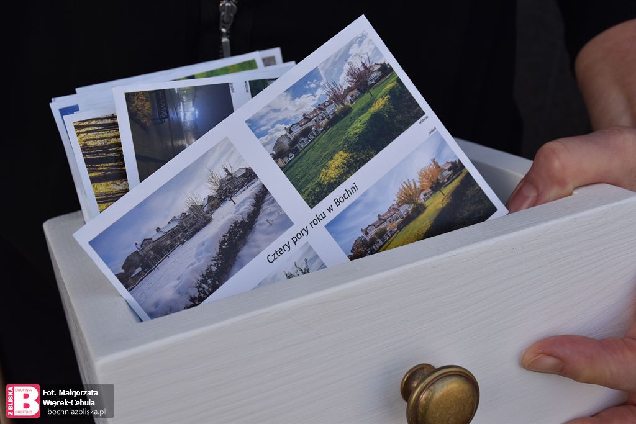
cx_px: 318
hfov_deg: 41.1
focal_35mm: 48
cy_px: 212
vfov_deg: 28.1
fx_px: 848
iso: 250
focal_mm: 32
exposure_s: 1/250
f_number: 8
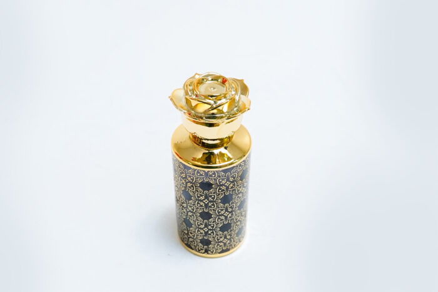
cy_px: 146
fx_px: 511
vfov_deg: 31.9
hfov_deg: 46.4
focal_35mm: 42
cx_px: 219
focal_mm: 28
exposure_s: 1/125
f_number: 9
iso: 2500
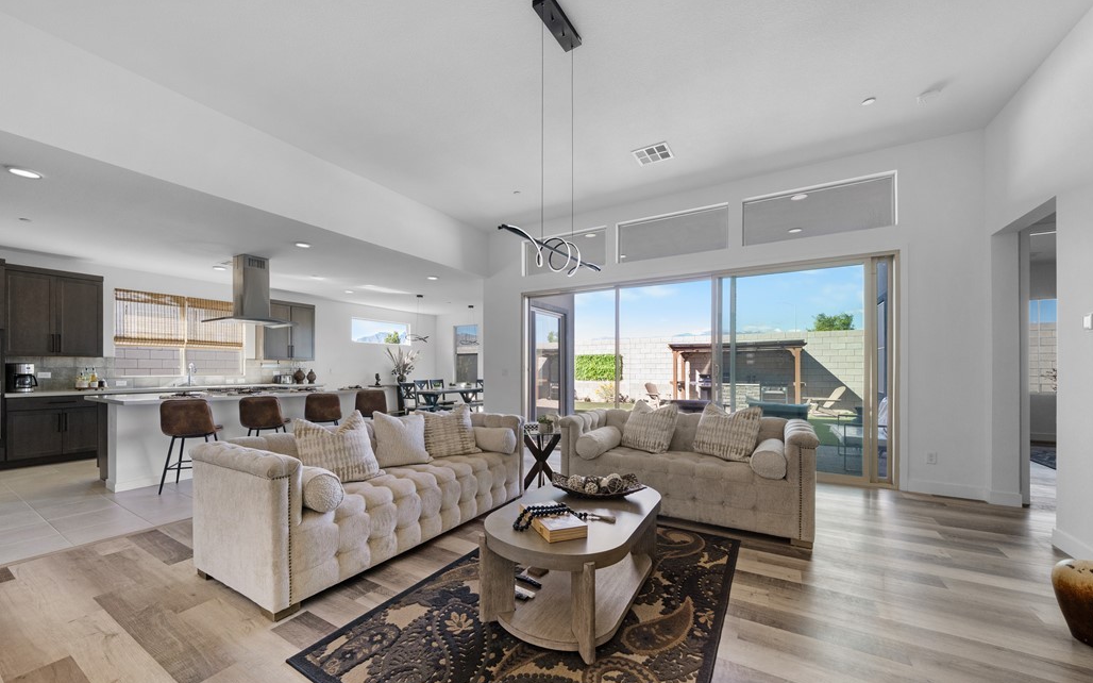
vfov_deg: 78.5
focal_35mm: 14
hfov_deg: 105.3
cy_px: 366
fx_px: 417
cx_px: 526
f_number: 8
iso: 2500
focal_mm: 13
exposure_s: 1/30
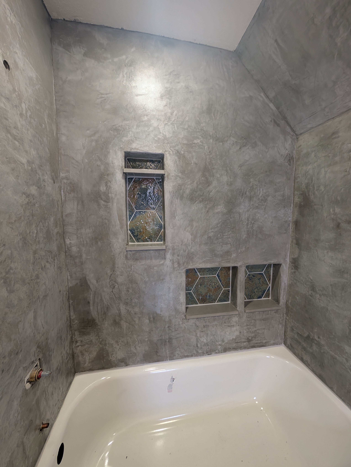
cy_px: 234
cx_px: 176
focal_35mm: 12
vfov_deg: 110.5
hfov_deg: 94.6
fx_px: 162
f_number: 1.7
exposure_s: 1/30
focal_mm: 2.02
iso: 103
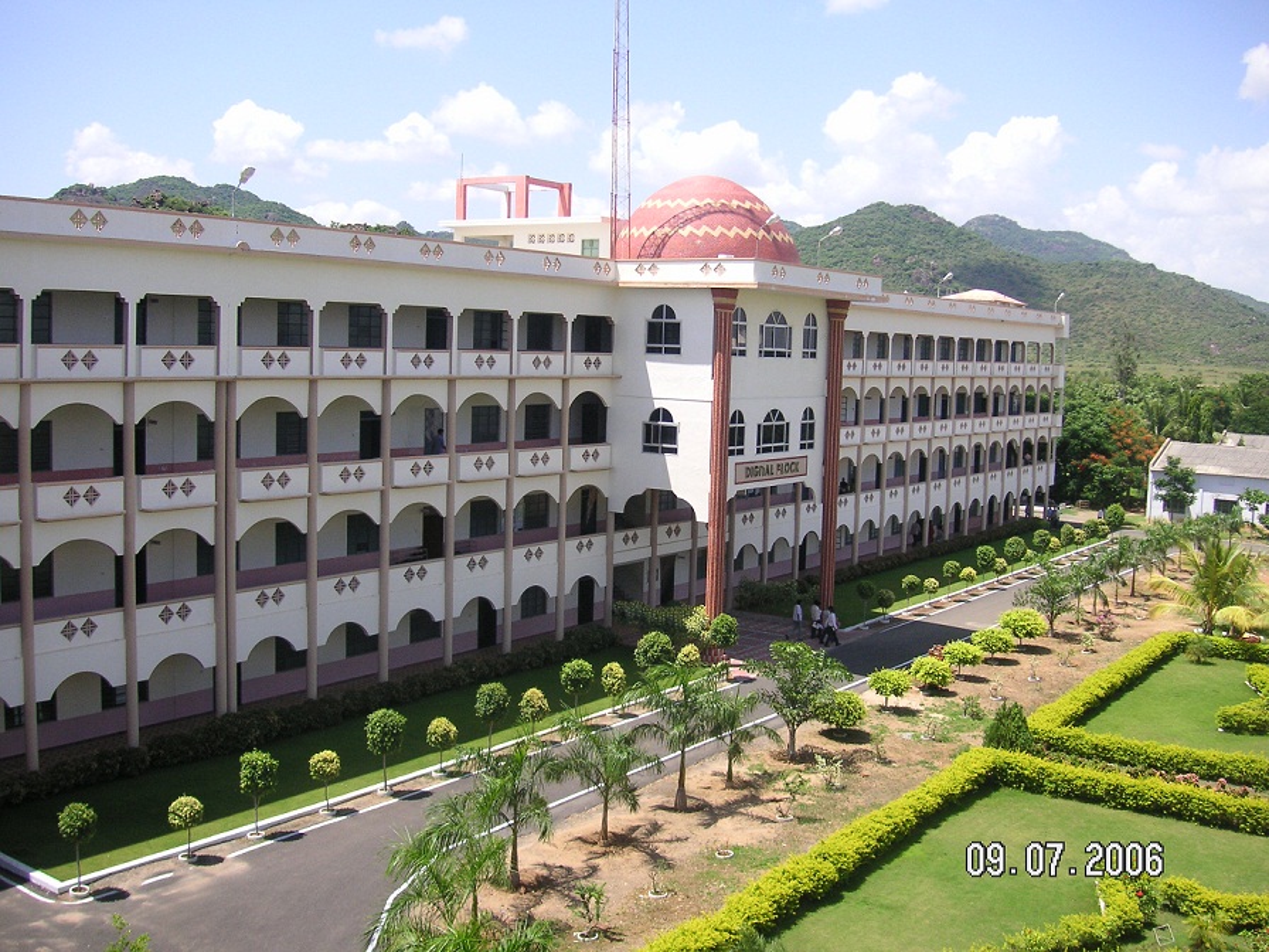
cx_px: 634
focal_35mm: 37
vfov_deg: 38.7
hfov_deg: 50.1
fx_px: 1356
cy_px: 476
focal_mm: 6.1
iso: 50
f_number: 2.8
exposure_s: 1/750
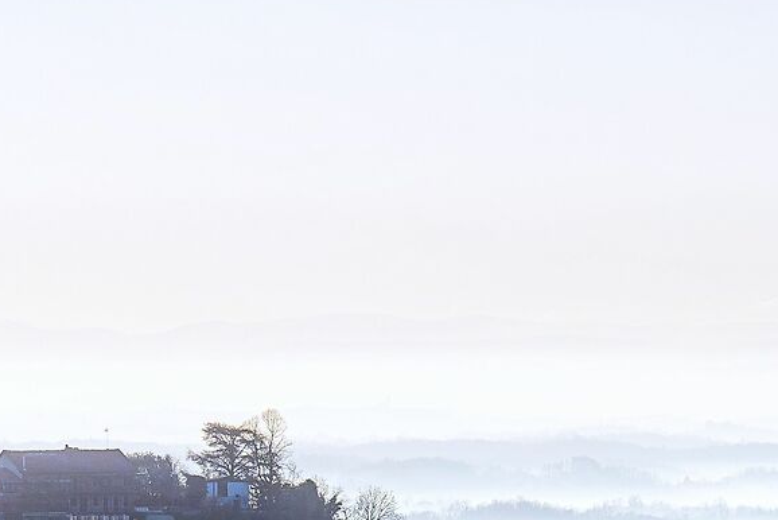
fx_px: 10767
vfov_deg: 2.8
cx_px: 953
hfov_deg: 4.1
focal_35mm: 498
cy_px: 1017
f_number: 10
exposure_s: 1/200
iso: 100
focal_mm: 120
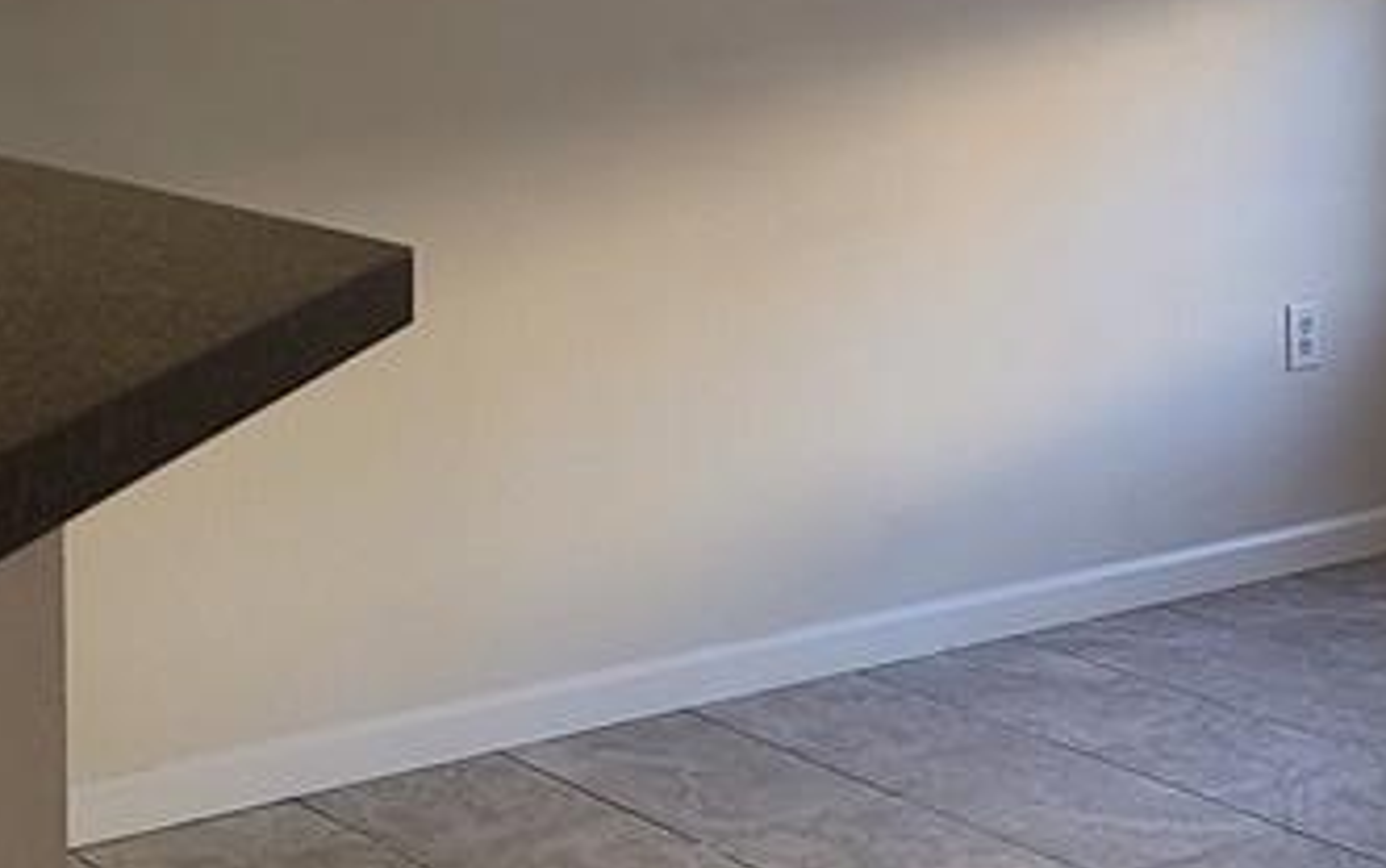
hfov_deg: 23.7
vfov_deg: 15.1
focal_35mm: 85
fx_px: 3213
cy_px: 4
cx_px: 1236
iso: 100
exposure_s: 1/60
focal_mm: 5.4
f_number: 1.8
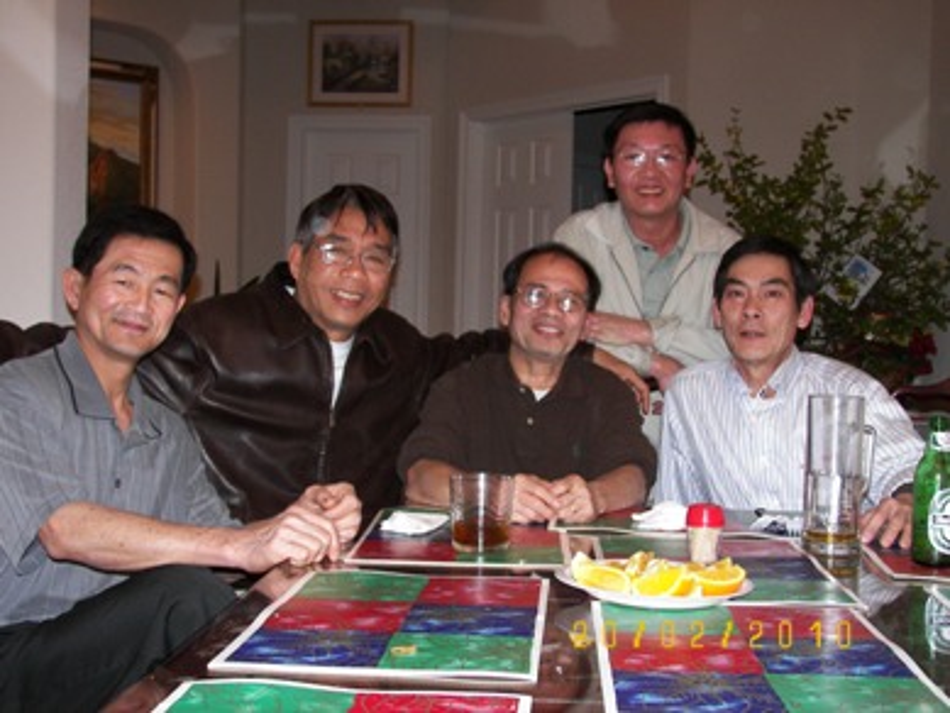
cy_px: 356
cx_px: 475
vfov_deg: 29.1
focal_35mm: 50
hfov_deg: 38.2
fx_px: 1373
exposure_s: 1/30
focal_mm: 8.3
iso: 100
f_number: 2.8
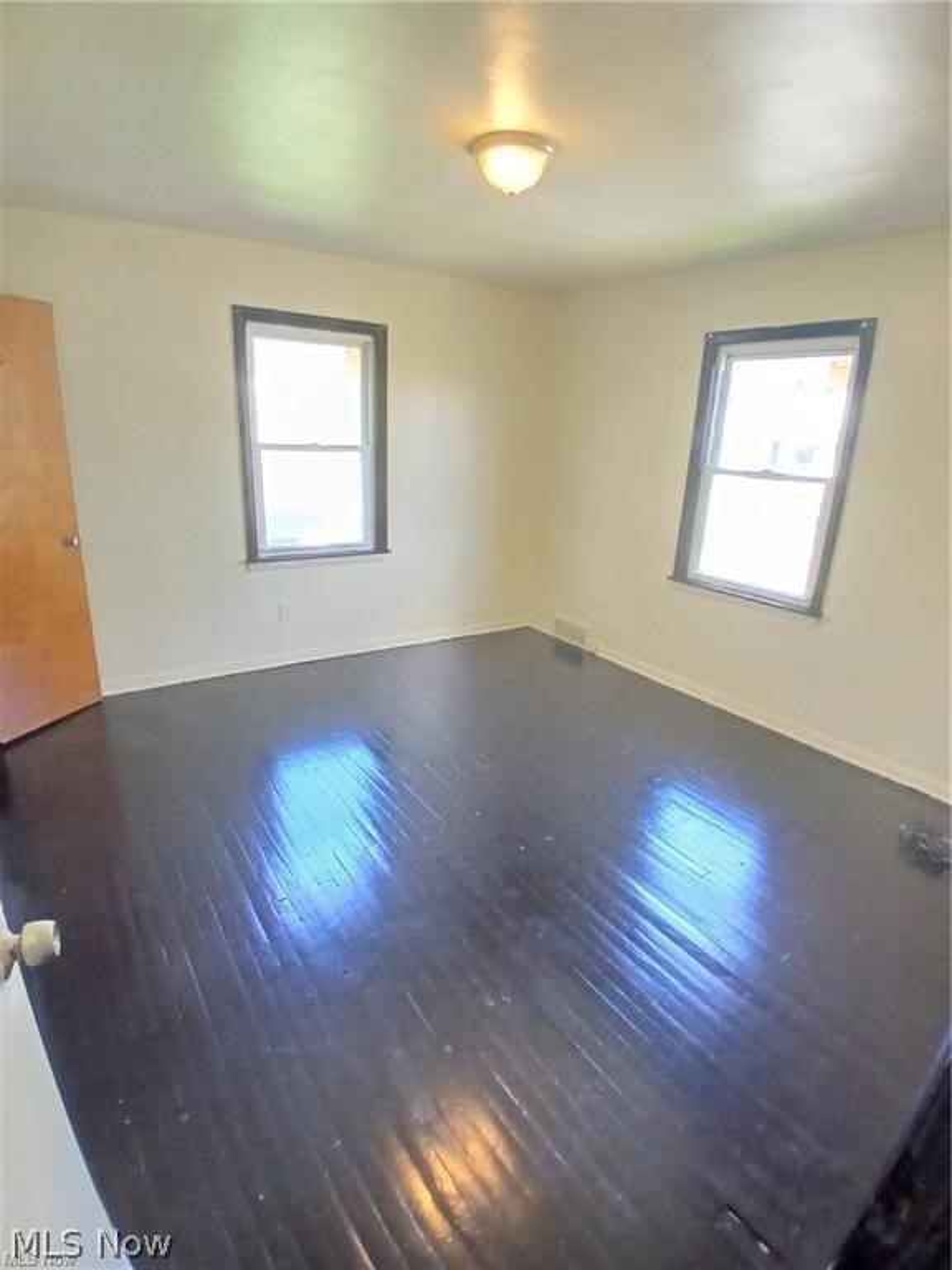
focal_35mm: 17
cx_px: 476
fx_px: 623
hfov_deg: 74.7
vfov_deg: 91.0
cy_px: 635
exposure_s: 1/30
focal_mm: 1.4
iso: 250
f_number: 2.2
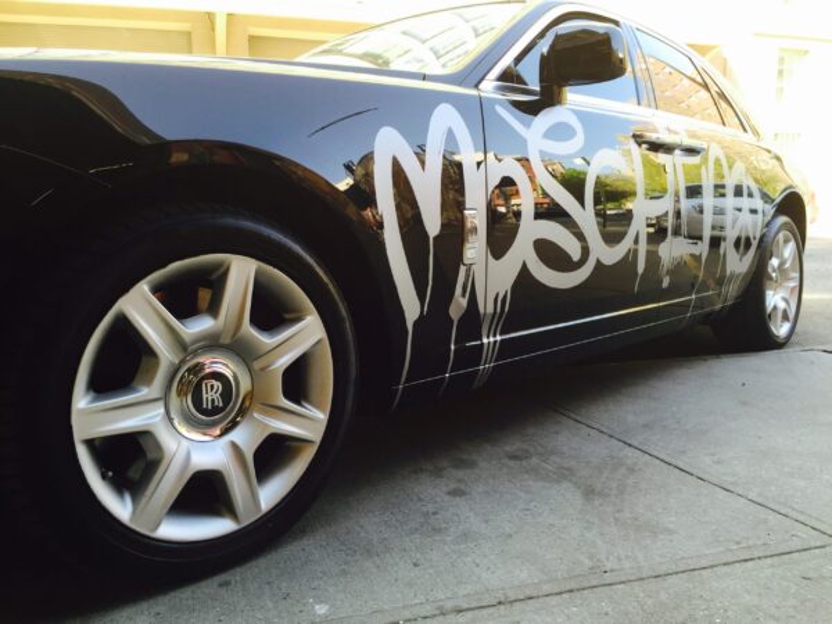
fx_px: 697
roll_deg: -0.7
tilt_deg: -8.6
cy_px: 312
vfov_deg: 48.2
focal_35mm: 29
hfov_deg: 61.7
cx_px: 416
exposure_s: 1/120
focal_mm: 4.15
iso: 32
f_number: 2.2
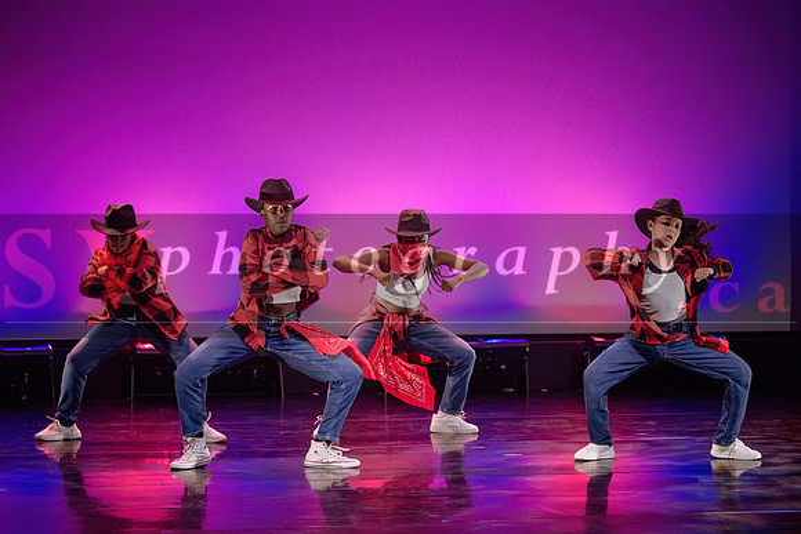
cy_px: 241
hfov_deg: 15.7
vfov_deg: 10.5
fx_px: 2908
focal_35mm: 131
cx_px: 445
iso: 1600
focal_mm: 116
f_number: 2.8
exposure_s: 1/250
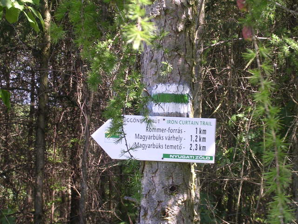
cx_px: 149
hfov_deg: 17.1
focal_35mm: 115
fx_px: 990
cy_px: 112
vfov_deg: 12.9
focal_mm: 17.4
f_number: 4.9
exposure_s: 1/40.4
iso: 100
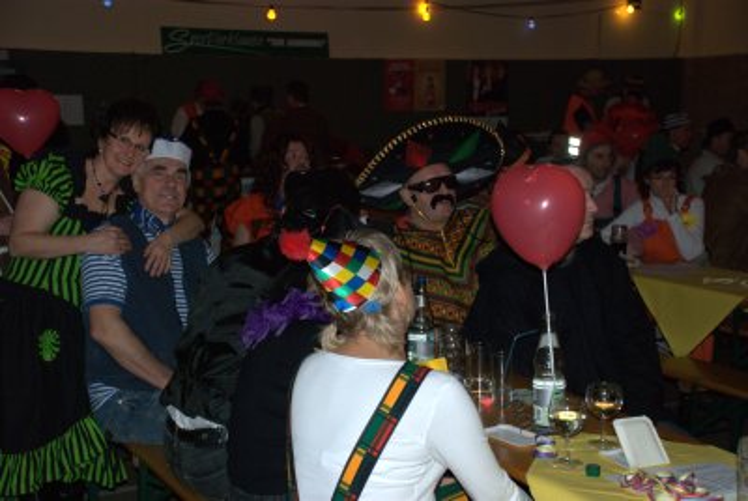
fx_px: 1186
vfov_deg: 23.9
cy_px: 250
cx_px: 374
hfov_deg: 35.0
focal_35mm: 57
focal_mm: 38
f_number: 4.5
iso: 400
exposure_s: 1/60
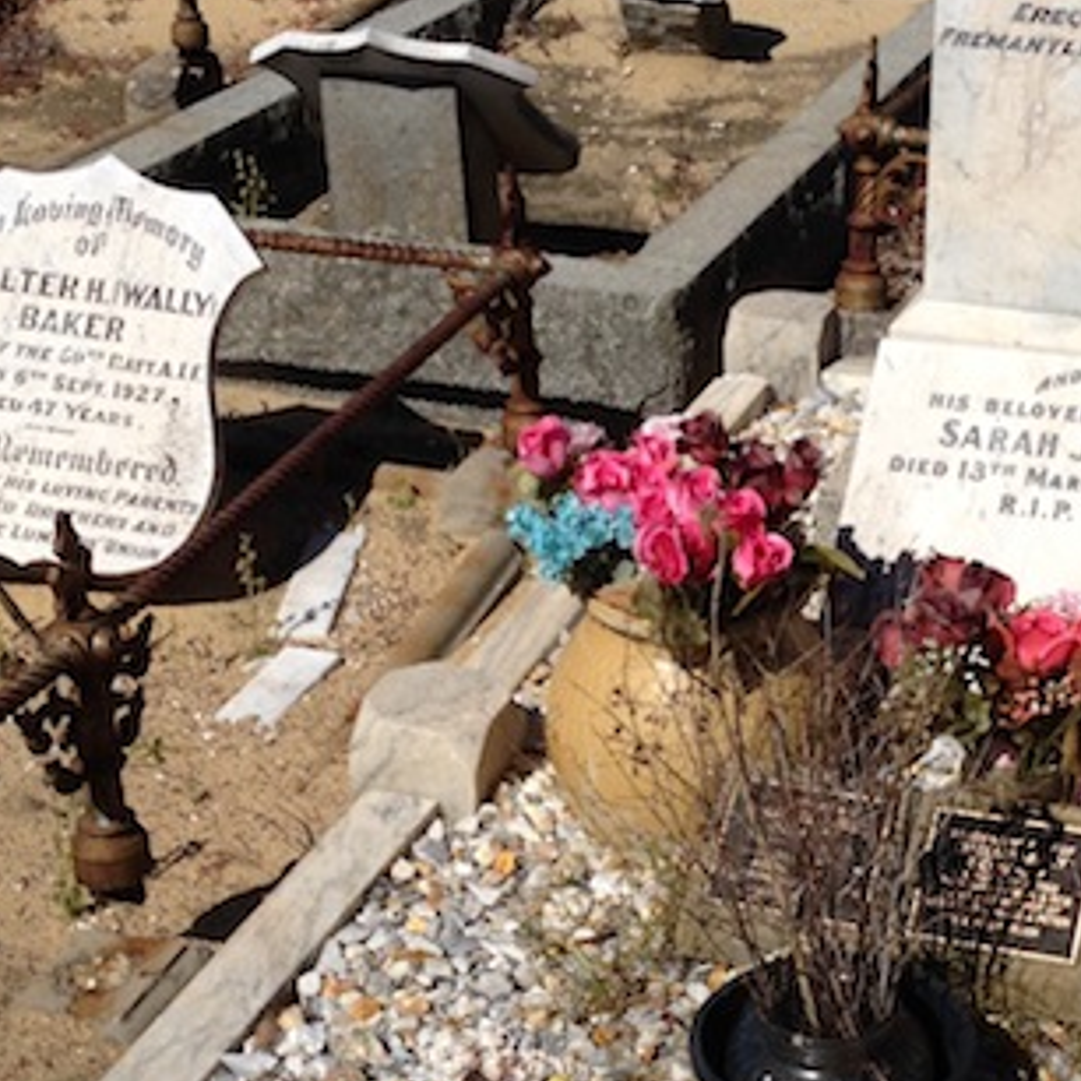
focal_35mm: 76
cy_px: 623
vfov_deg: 22.7
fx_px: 2685
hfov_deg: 22.6
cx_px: 750
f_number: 2.4
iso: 50
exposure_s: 1/3876
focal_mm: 4.12
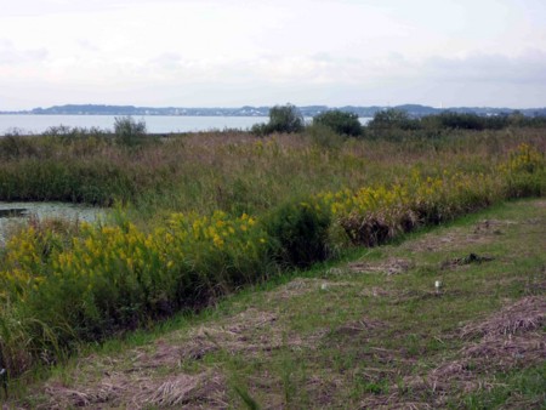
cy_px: 205
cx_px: 273
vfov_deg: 23.7
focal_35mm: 62
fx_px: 978
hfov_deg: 31.2
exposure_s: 1/125
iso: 125
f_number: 5.2
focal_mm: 11
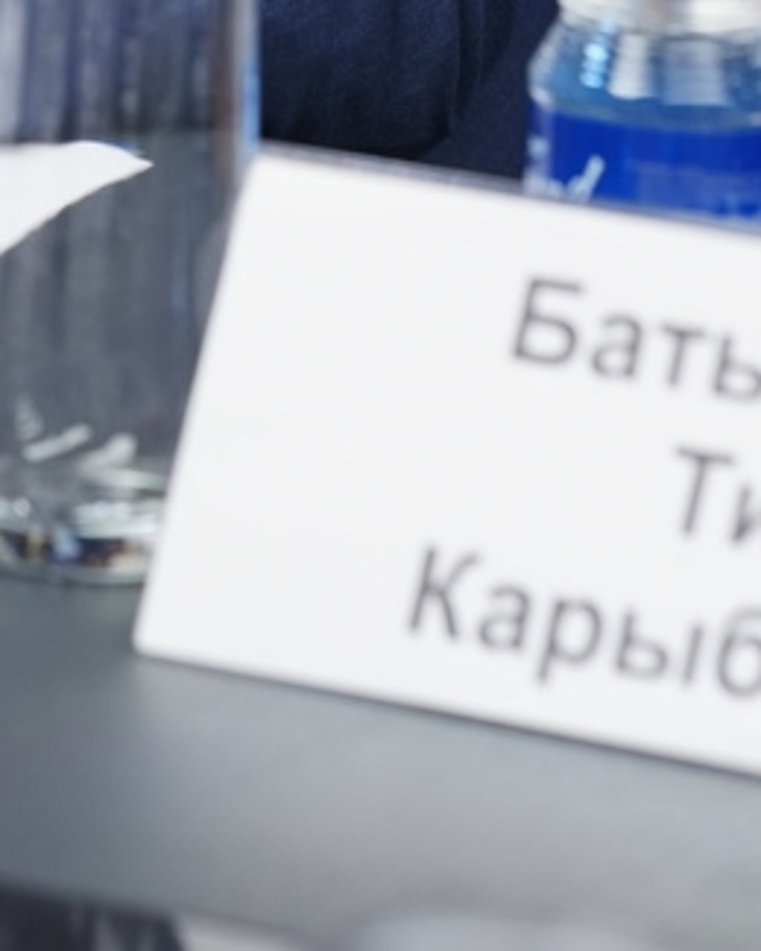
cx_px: -20
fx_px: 10360
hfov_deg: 4.2
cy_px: -1042
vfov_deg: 5.1
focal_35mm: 368
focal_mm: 85
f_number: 4.5
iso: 640
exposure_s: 1/250
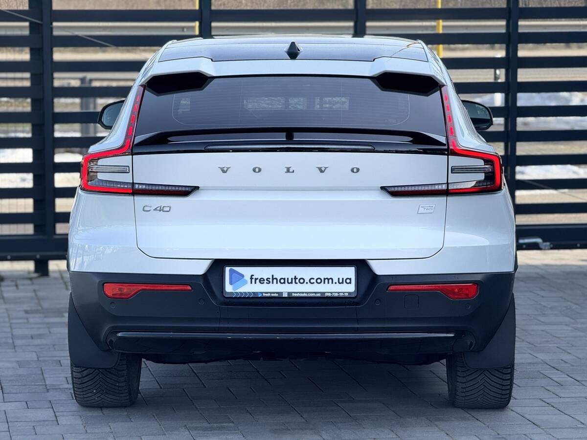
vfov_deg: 12.3
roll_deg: -0.3
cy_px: 220
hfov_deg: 16.4
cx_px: 294
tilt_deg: -6.1
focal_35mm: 120
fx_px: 2035
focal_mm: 15.66
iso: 50
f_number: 2.8
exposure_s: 1/464
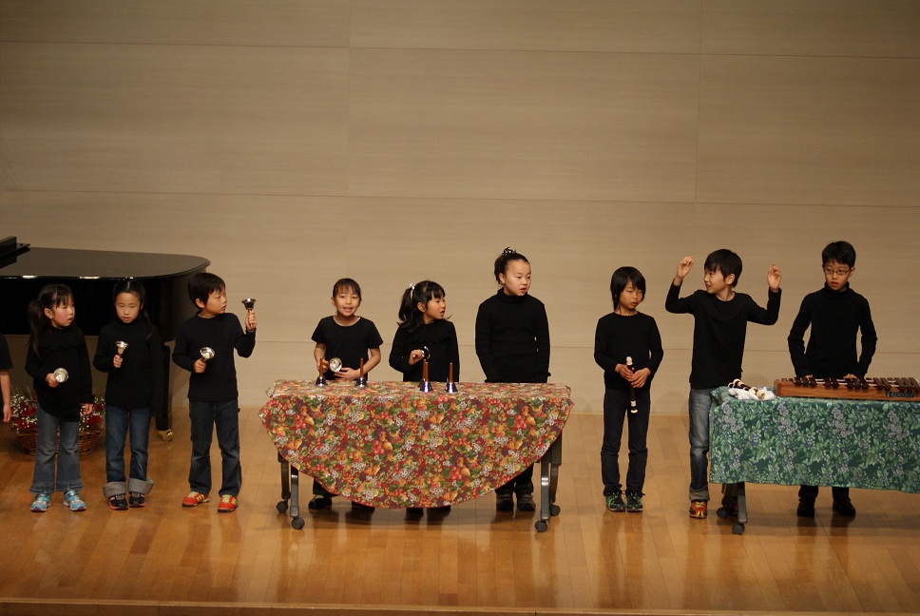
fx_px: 2878
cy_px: 308
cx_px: 460
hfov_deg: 18.2
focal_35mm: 112
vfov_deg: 12.2
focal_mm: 75
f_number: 4.5
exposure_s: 1/60
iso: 400
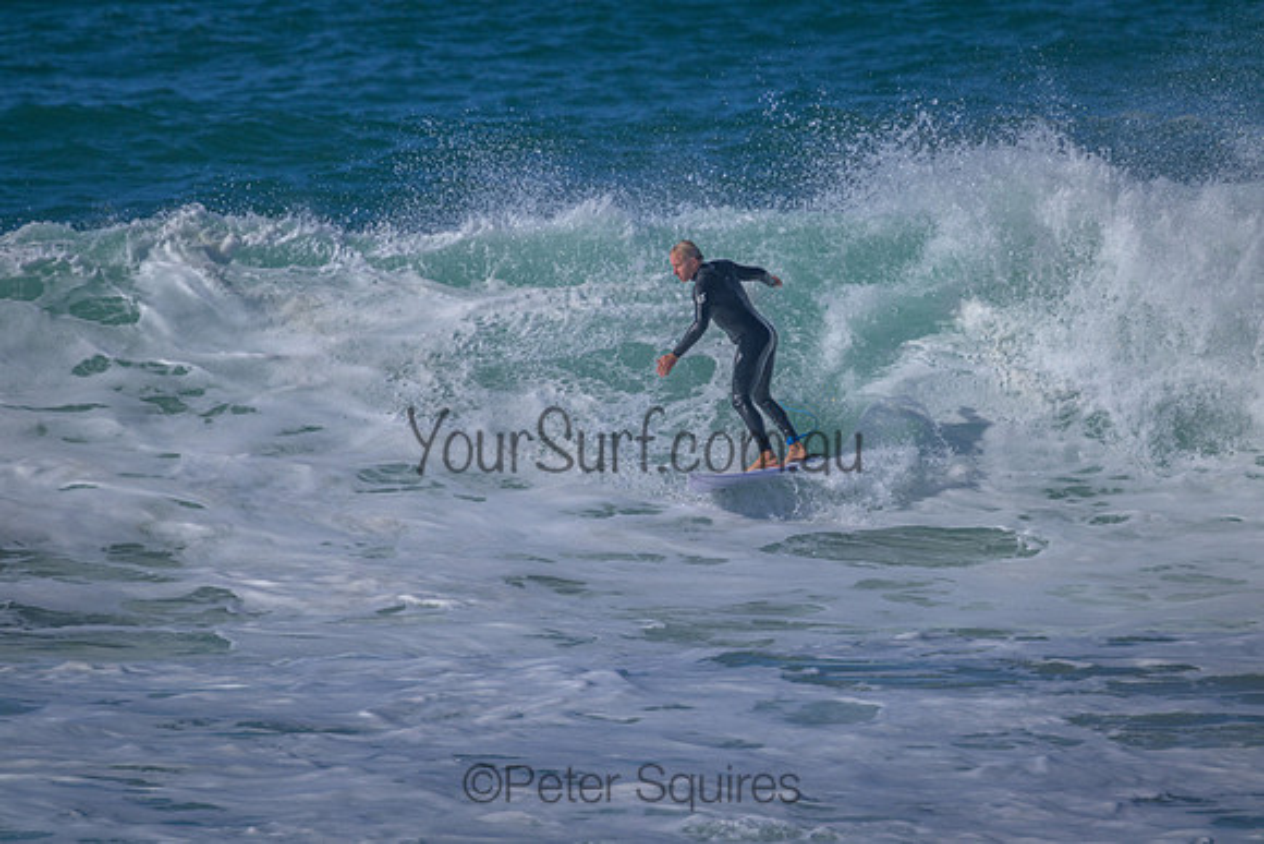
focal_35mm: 800
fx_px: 28094
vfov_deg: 1.7
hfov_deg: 2.6
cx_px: 632
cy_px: 422
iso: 640
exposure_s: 1/2000
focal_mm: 800
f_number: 11
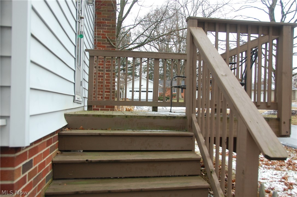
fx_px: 272
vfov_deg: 39.9
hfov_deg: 57.3
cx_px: 148
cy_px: 98
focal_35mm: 33
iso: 400
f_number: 5
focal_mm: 22
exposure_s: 1/100
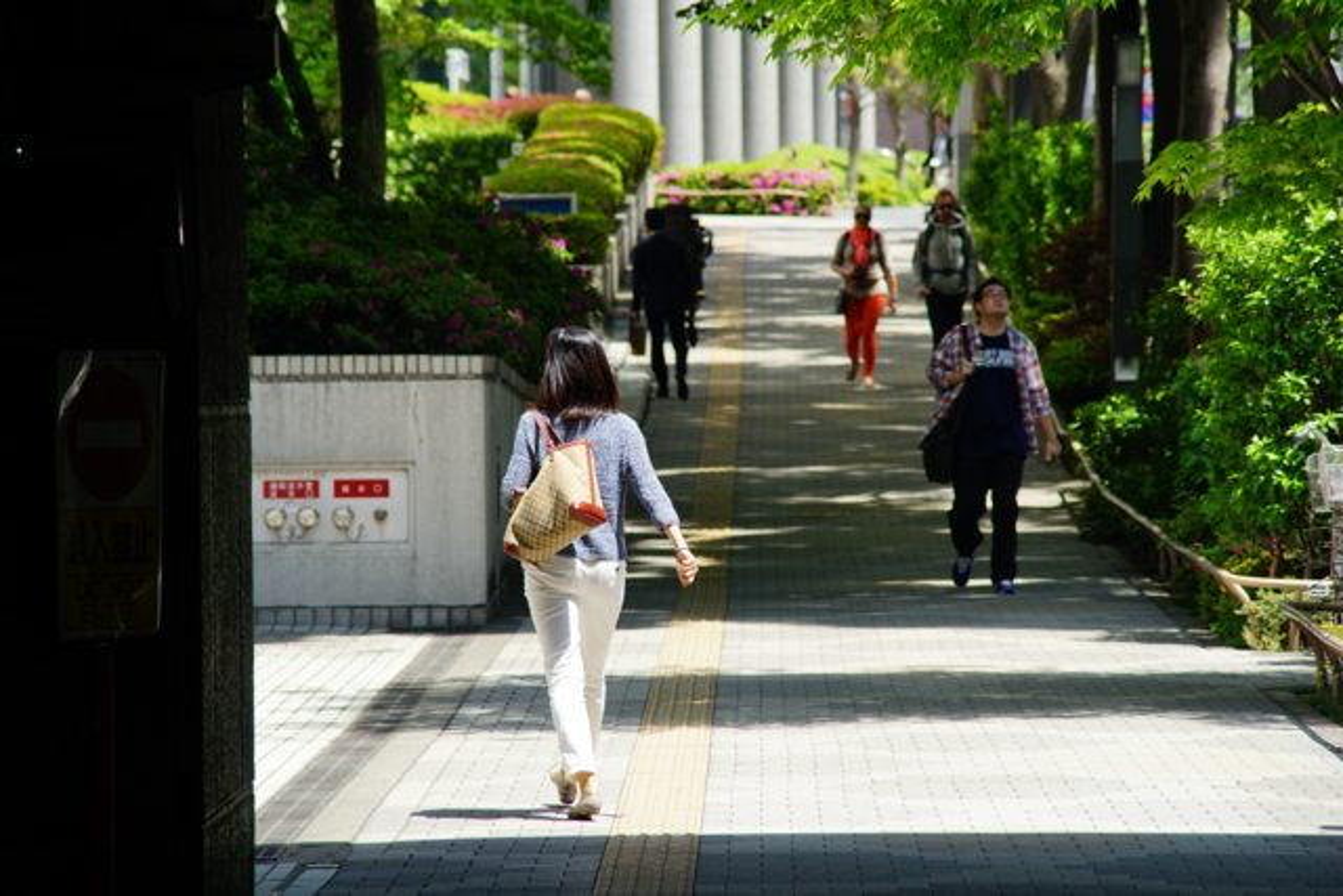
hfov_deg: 9.8
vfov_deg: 6.5
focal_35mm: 210
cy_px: 448
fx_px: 7835
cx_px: 672
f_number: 8
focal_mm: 210
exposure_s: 1/250
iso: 400
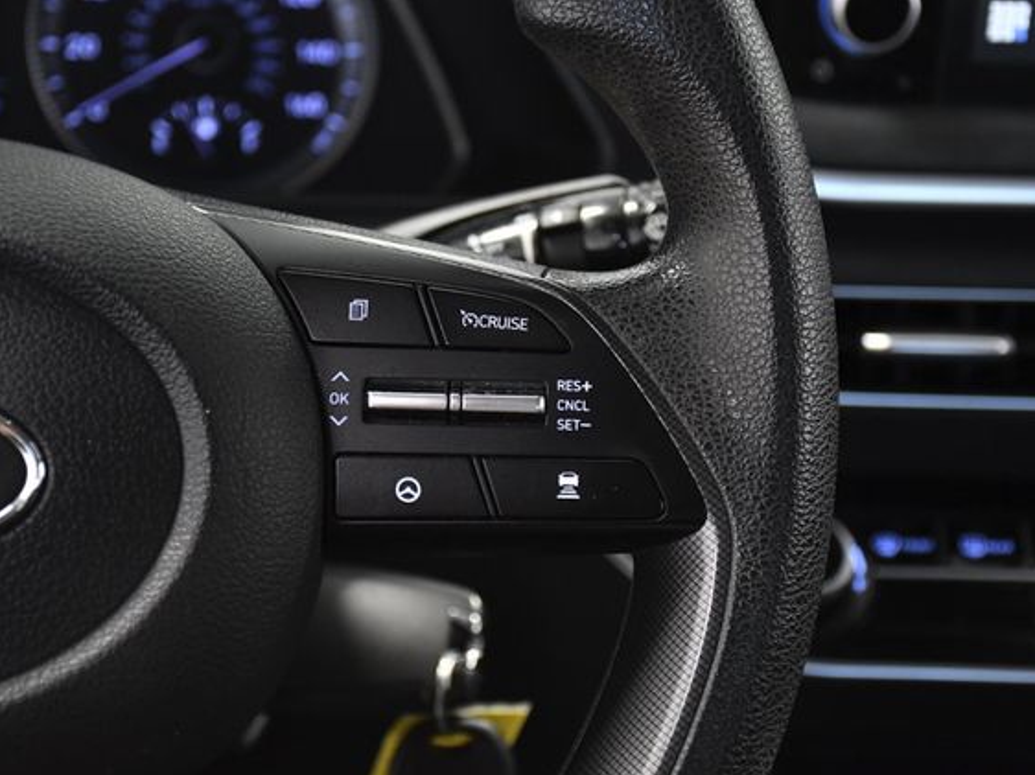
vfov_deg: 21.3
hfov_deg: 28.2
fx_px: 2062
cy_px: 391
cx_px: 468
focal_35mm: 69
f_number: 4.5
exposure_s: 1/160
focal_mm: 42
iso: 2500
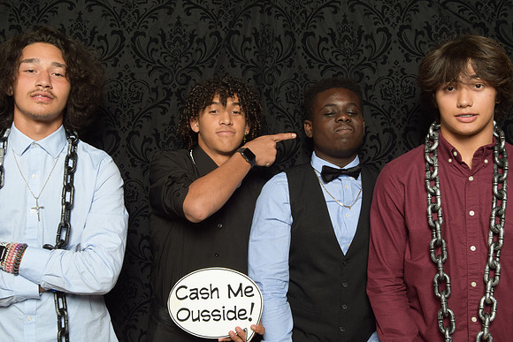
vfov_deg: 34.2
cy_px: 171
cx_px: 256
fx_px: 556
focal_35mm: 39
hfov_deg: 49.5
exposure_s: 1/60
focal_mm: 26
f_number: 20
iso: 500
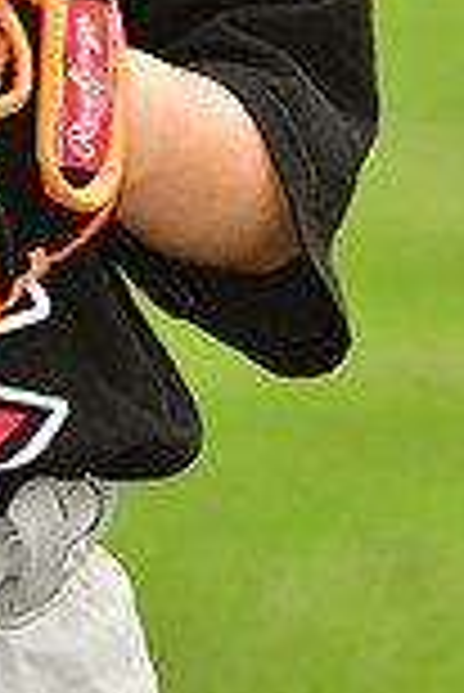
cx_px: -205
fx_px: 14158
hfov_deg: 1.9
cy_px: -270
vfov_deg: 2.8
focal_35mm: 734
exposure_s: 1/500
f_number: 5
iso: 200
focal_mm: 130
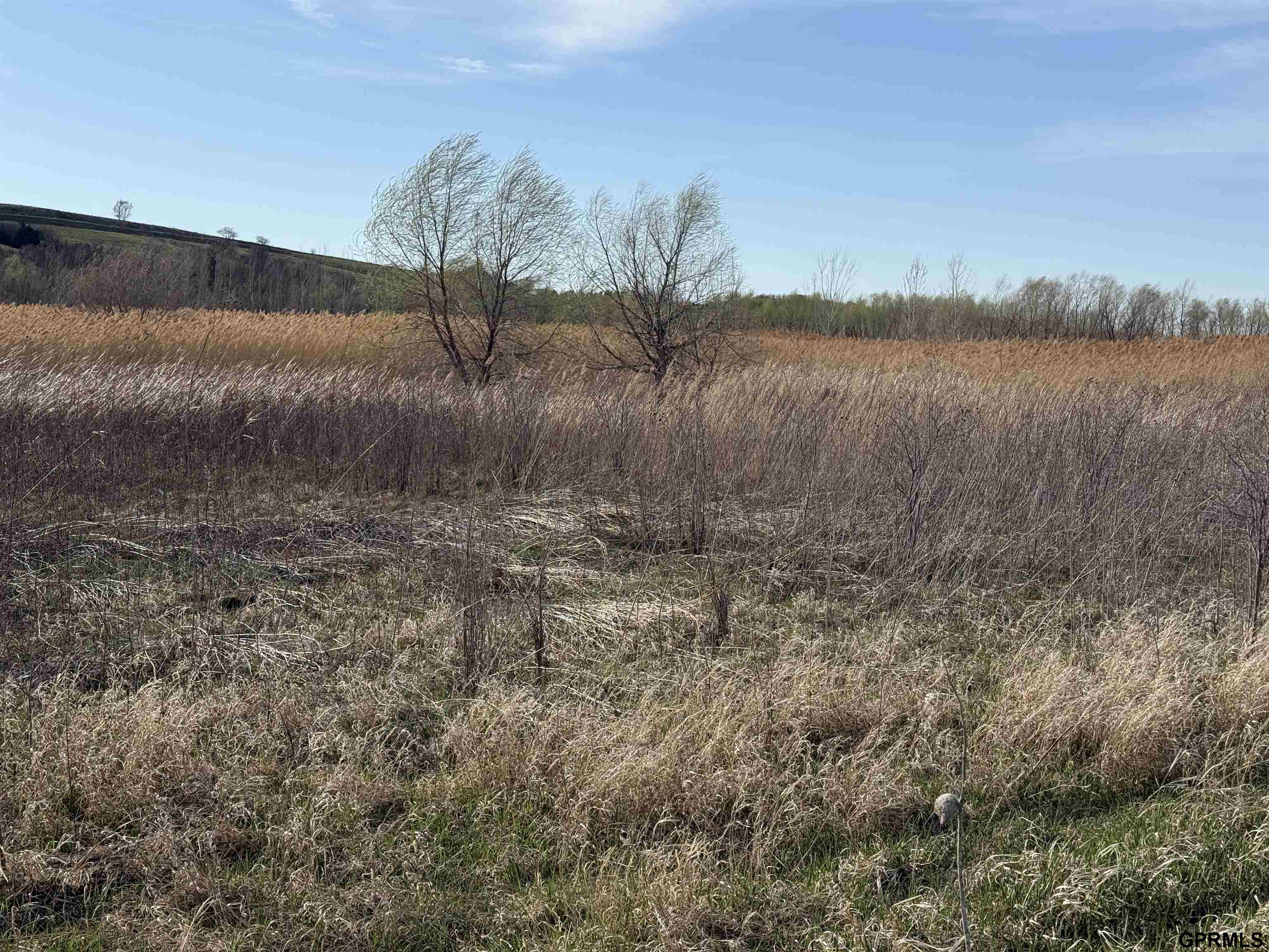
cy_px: 476
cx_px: 634
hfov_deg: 39.7
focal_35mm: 48
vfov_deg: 30.3
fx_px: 1760
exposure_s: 1/5587
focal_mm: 6.76
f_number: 1.78
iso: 64
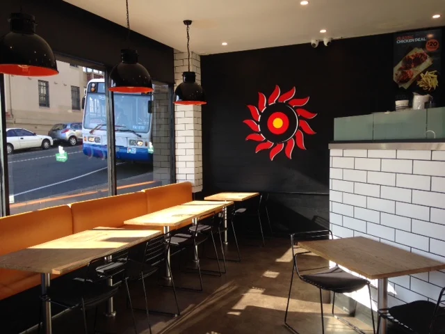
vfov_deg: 42.9
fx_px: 424
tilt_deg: -2.6
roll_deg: +1.0
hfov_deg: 55.4
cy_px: 167
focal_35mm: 33
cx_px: 222
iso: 50
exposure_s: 1/203
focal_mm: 4.12
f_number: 2.4
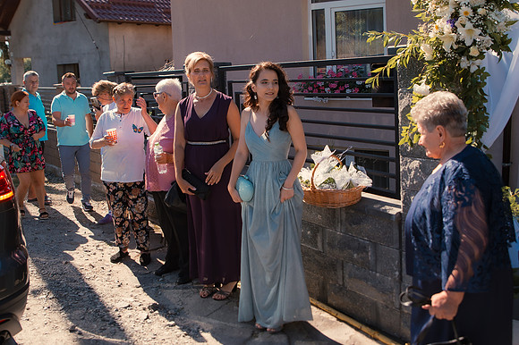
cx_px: 267
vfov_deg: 38.8
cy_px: 104
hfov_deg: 56.6
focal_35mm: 33
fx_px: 482
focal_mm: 24
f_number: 3.5
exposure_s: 1/500
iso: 100
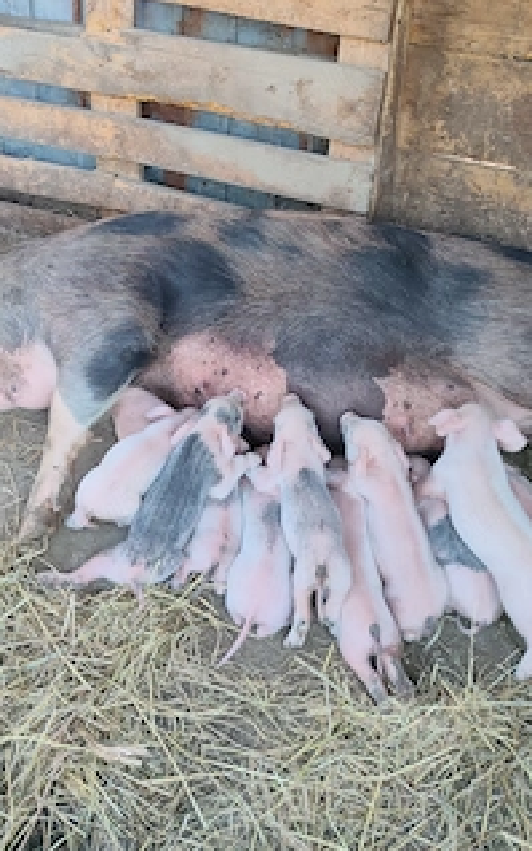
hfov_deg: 39.4
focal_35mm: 32
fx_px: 742
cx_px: 251
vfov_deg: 58.9
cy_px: 321
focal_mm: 5.24
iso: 179
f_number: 1.7
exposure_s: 1/100
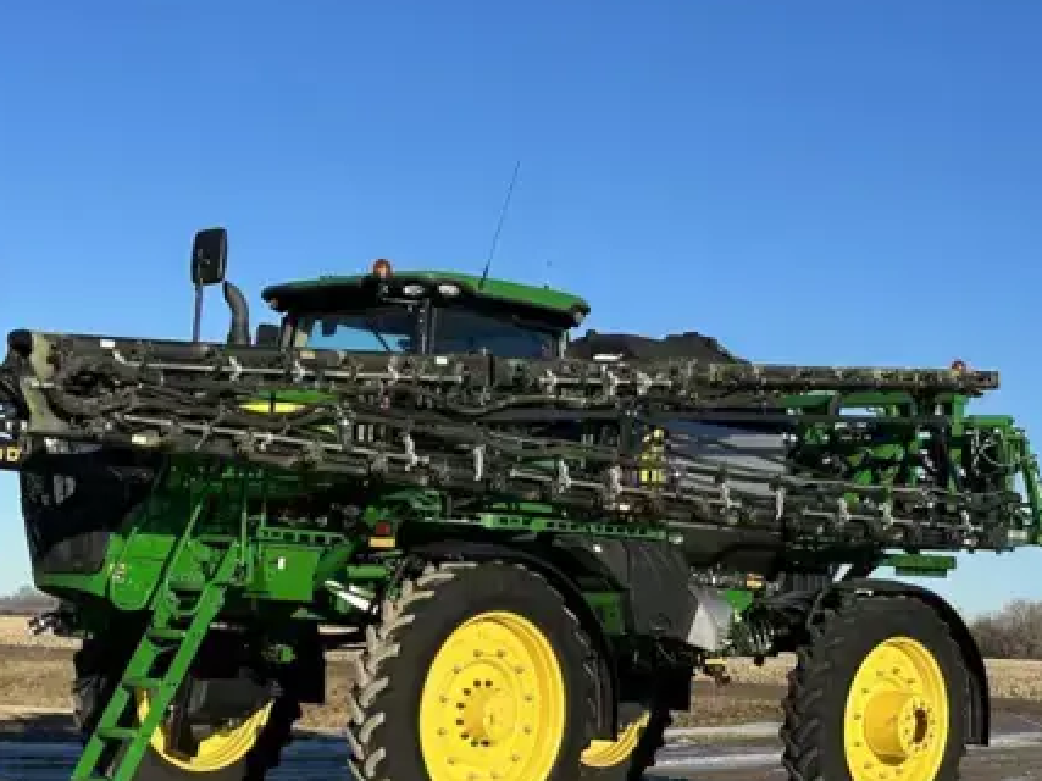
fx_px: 2167
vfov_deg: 20.4
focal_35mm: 72
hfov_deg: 27.0
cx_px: 395
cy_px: 513
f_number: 1.78
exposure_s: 1/4545
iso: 64
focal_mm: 6.86
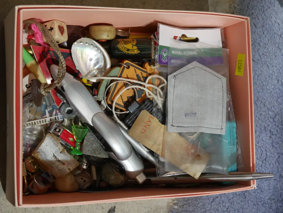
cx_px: 142
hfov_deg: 30.3
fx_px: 523
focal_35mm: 64
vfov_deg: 22.9
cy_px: 106
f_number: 5.4
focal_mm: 32
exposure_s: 1/80
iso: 1000
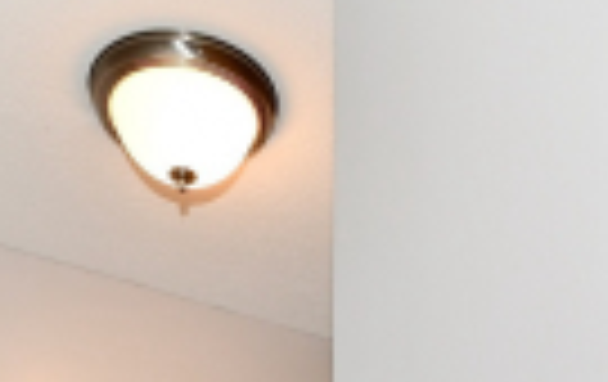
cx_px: 405
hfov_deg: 26.0
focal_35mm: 79
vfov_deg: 11.4
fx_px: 1312
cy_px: 1092
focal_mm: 14
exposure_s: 1/60
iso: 640
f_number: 6.3
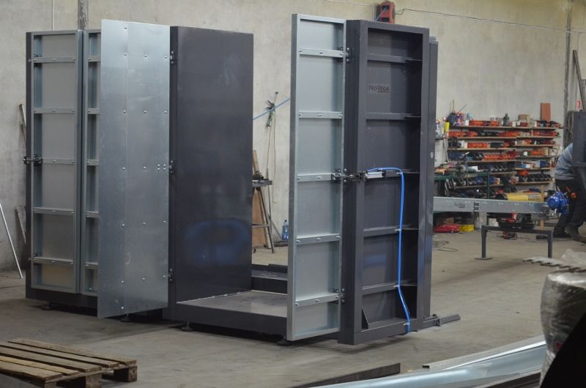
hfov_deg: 27.0
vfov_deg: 18.1
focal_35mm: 75
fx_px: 1218
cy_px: 194
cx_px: 293
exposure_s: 1/30
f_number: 5
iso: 1250
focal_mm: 50
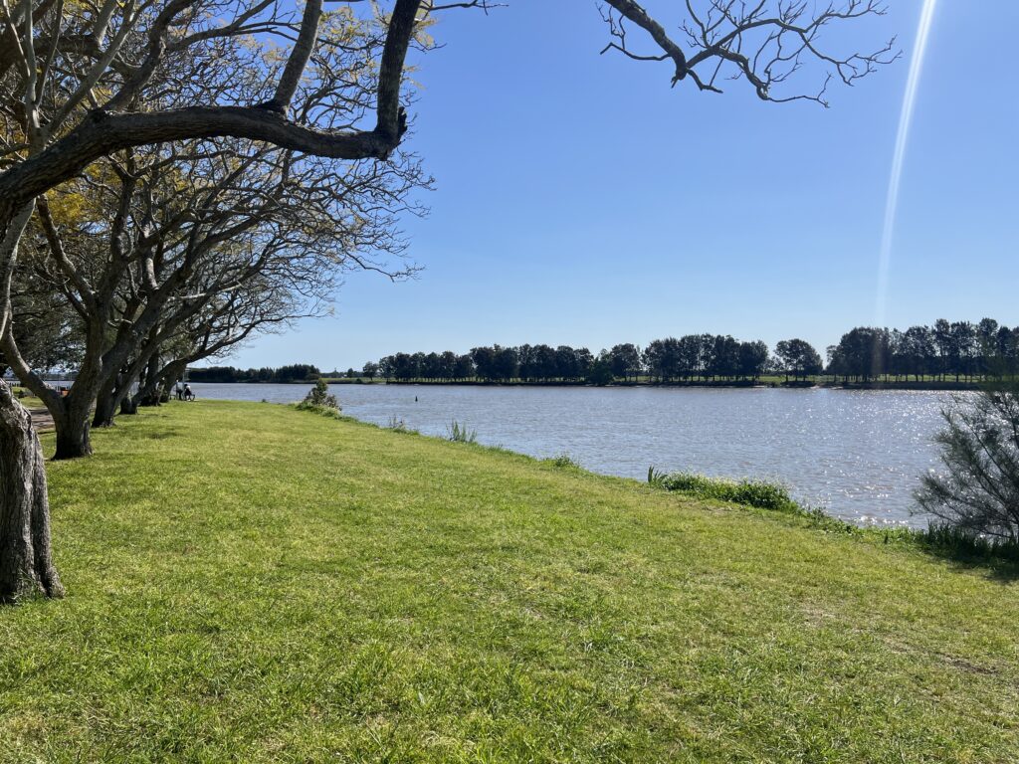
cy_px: 382
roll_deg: -0.5
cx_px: 510
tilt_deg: +0.1
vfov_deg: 53.1
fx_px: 765
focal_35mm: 26
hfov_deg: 67.3
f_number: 1.5
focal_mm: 5.7
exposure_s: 1/6993
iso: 50
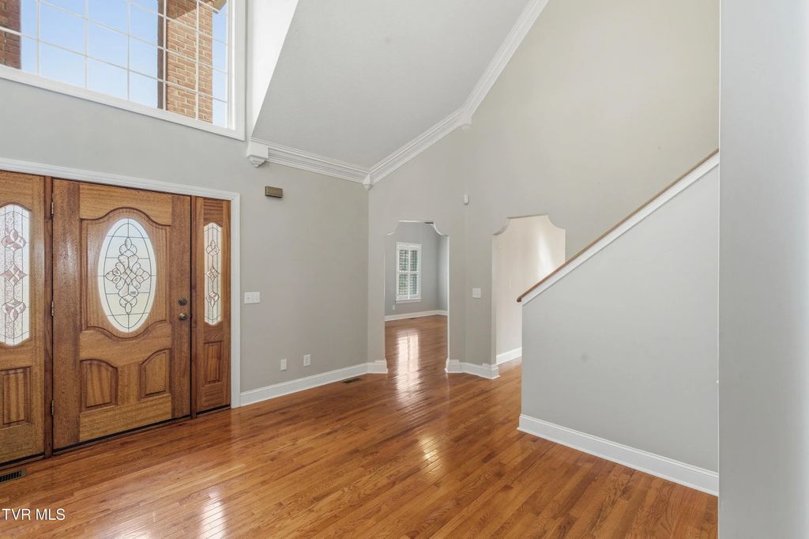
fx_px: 359
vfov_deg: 73.7
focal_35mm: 16
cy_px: 270
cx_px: 404
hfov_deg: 96.8
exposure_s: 1/200
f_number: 8
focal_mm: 16
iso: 400
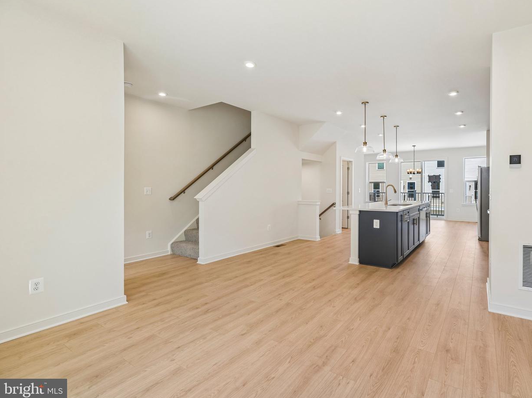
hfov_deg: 90.1
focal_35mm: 17
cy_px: 192
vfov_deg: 74.7
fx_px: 261
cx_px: 313
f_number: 6.3
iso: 100
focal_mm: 15
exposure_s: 1/100
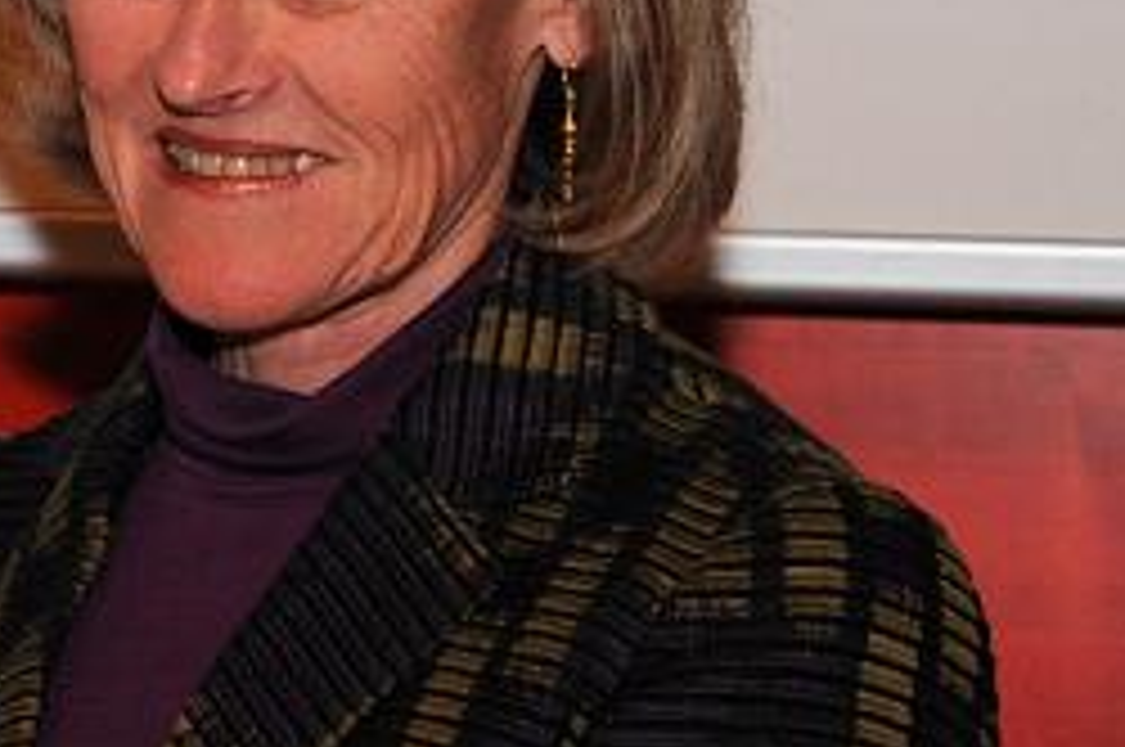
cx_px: -1087
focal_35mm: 221
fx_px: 6901
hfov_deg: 8.8
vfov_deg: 6.2
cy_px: 180
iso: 400
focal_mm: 35
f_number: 5.6
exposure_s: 1/60
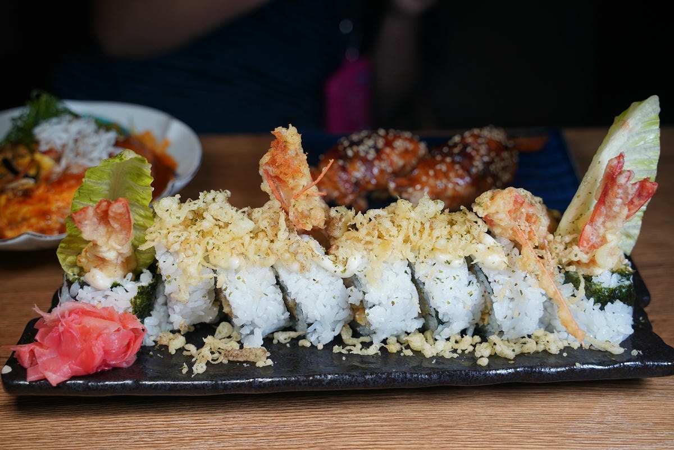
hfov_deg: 43.6
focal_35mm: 45
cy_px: 225
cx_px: 337
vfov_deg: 29.9
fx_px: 842
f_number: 4
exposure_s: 1/60
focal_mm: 45
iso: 125
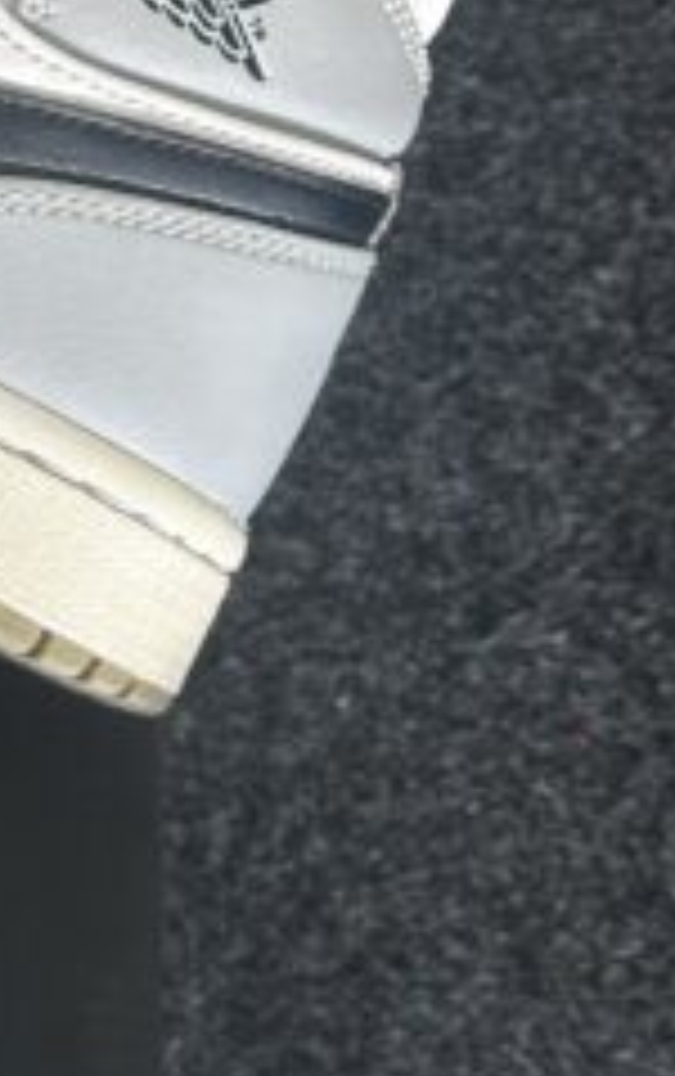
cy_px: 457
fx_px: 4989
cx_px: -626
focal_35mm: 170
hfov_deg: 7.5
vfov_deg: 12.3
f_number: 1.78
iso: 125
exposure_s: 1/50
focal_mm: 6.86
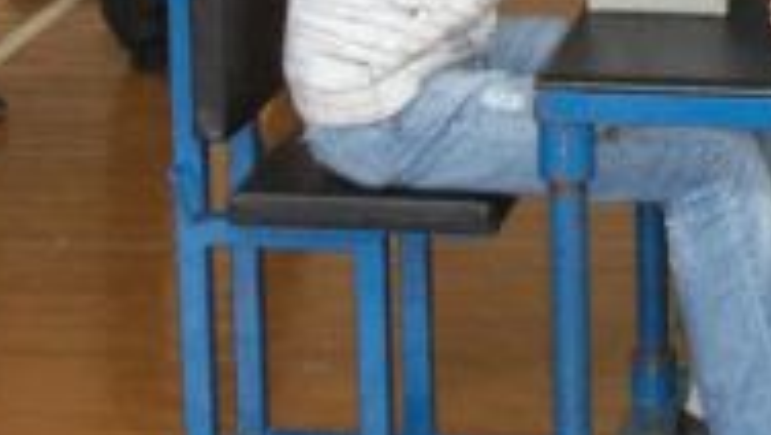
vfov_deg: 8.0
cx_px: 787
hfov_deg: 14.1
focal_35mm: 150
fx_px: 3068
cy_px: -203
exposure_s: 1/40
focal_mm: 7.7
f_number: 3.5
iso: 160
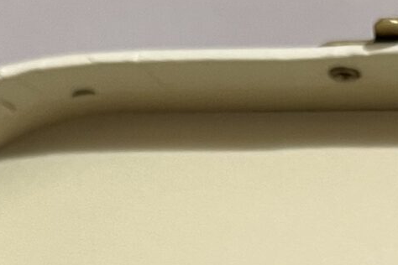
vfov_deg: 8.7
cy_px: 585
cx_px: 380
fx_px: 1614
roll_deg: +0.1
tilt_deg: -7.3
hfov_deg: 13.9
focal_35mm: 146
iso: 100
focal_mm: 5.1
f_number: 1.6
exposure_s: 1/50
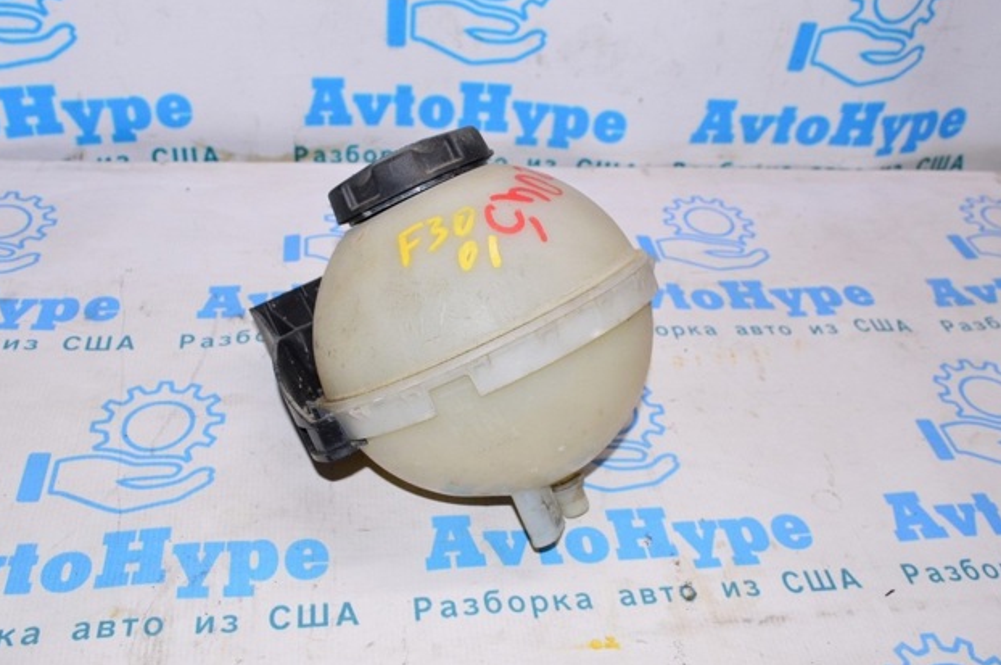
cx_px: 489
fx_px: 986
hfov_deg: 53.8
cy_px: 326
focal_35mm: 36
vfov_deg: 37.2
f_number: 8
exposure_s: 1/200
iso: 1600
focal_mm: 23
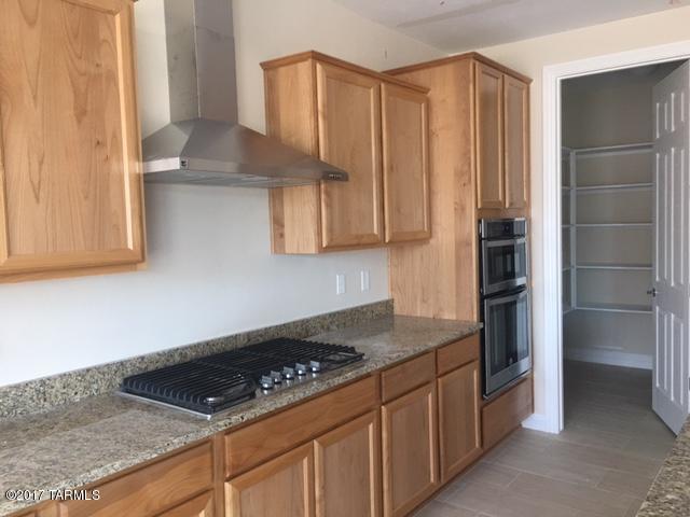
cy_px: 258
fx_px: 578
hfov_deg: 61.7
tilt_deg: -4.6
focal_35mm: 29
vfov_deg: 48.2
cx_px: 345
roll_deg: +1.2
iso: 40
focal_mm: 4.15
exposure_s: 1/15
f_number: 2.2
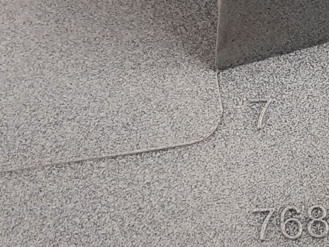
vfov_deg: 20.6
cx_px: 435
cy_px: 225
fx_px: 665
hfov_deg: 24.1
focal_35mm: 70
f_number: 1.7
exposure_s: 1/50
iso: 80
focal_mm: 3.93
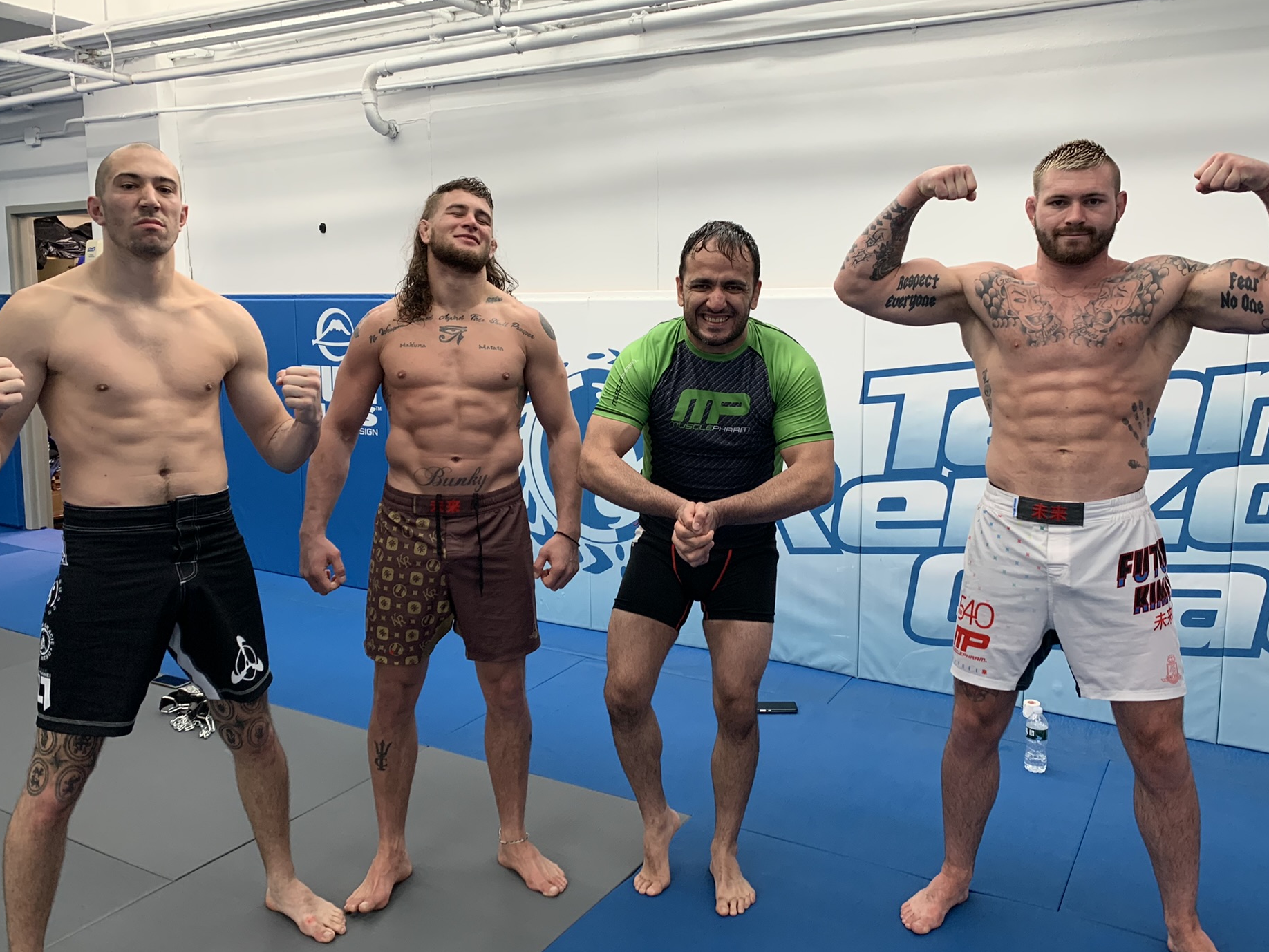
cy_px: 456
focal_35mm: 29
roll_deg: -0.1
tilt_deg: -6.0
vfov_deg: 48.2
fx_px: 1063
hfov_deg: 61.7
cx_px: 626
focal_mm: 4.25
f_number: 1.8
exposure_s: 1/60
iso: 80
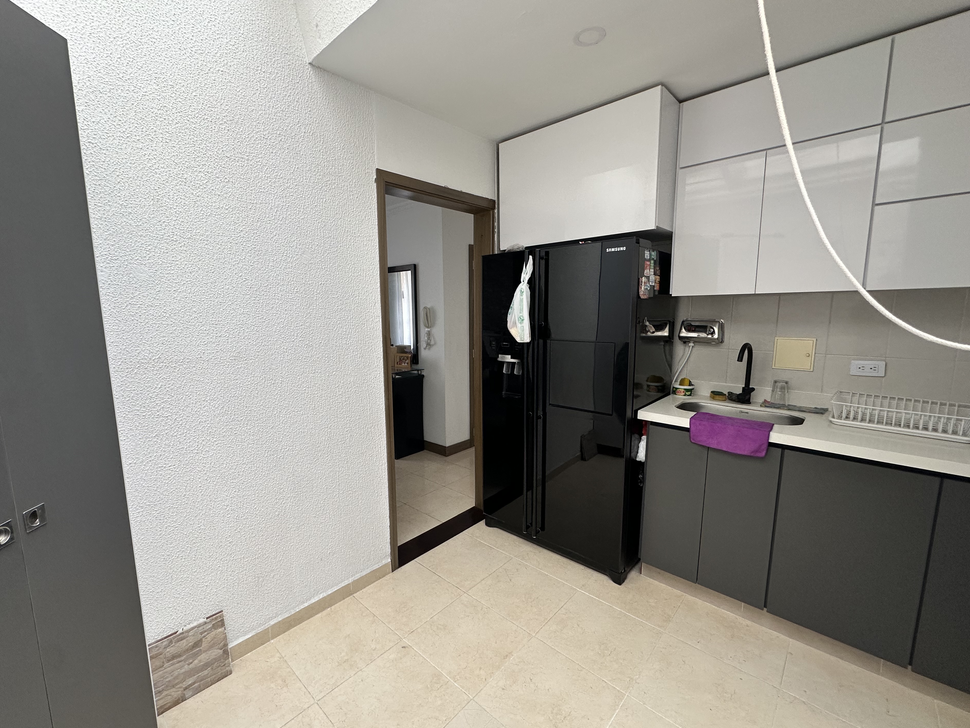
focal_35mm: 15
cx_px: 453
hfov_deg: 98.0
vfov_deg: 81.7
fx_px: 420
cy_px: 368
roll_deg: +0.5
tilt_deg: -7.9
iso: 100
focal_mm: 2.22
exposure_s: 1/99
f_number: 2.2
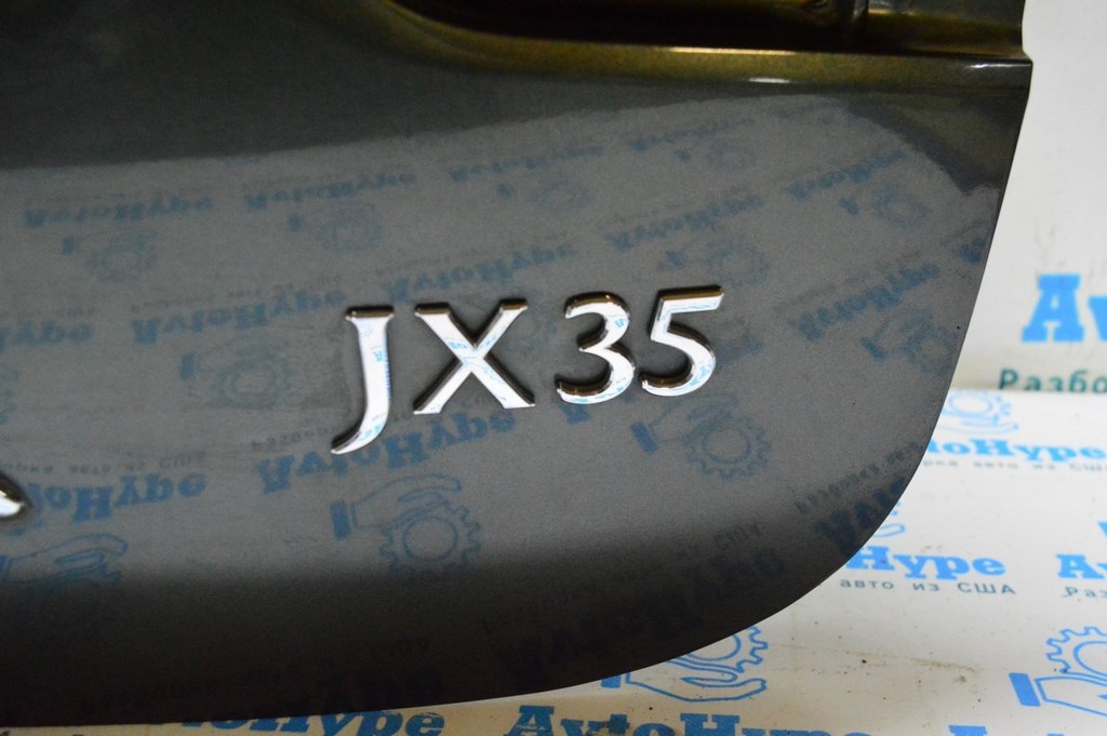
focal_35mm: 39
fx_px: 1198
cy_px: 368
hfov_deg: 49.6
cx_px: 554
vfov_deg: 34.2
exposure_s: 1/125
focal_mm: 26
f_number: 5.6
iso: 6400
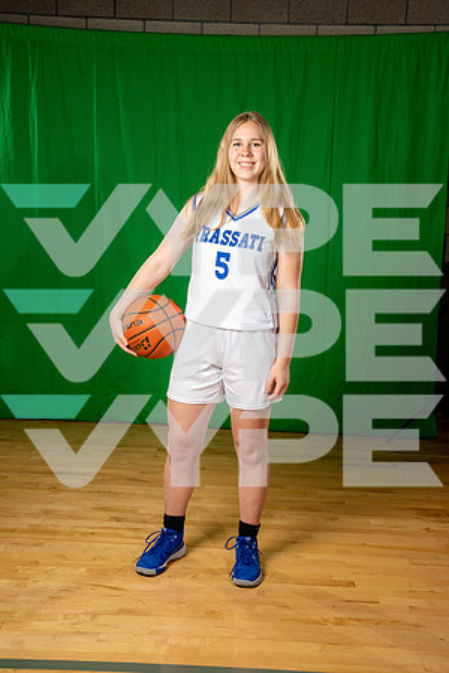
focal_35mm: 43
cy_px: 336
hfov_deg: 31.2
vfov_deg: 45.4
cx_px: 224
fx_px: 804
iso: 250
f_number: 8
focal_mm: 43
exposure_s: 1/250
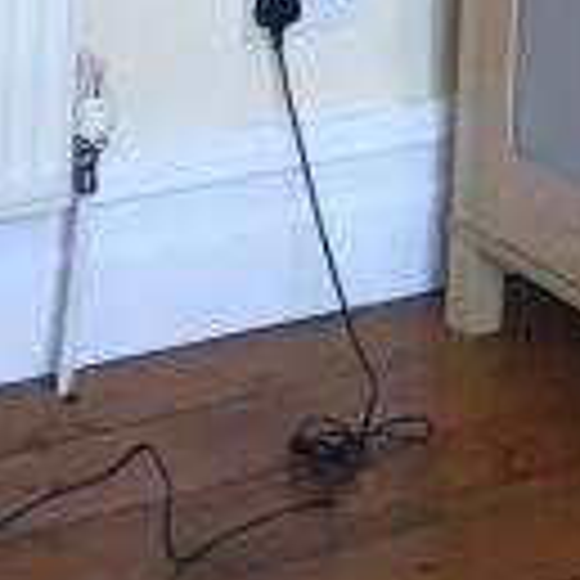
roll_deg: -1.7
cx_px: 535
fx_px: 3867
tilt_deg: +2.7
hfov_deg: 8.5
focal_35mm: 204
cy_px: -1097
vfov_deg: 7.6
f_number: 2.2
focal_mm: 4.15
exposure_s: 1/33
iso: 32
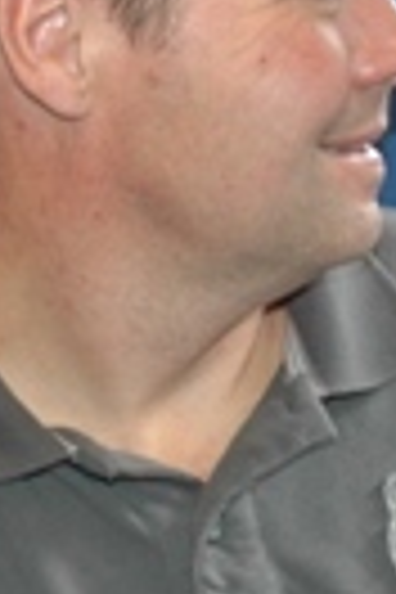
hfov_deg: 10.5
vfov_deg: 15.6
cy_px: 374
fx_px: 2161
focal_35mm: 131
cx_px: 220
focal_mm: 18
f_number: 4.5
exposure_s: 1/200
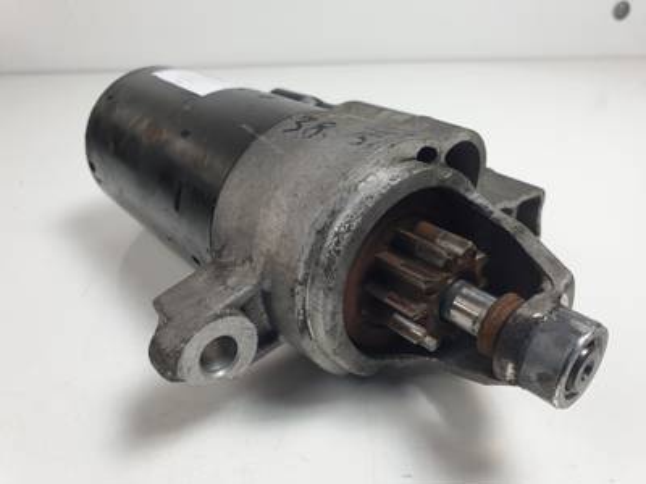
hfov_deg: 67.3
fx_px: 485
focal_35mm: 26
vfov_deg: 53.1
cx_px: 323
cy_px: 242
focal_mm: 4.3
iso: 50
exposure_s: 1/148
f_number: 2.4
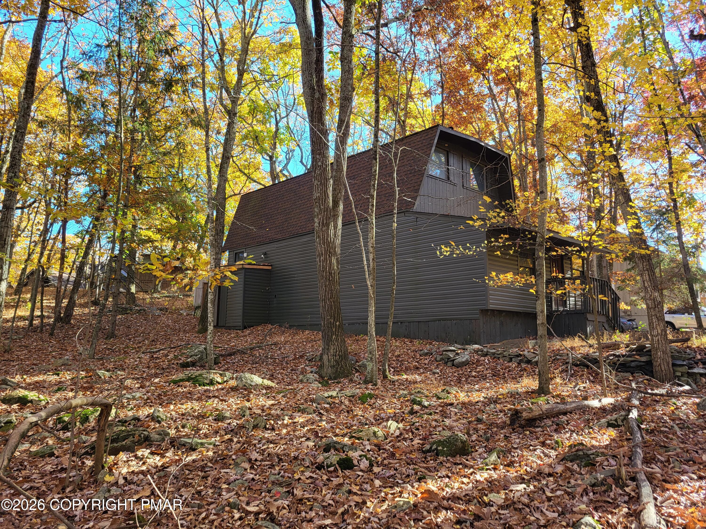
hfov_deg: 67.3
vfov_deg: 53.1
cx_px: 353
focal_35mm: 26
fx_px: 530
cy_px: 264
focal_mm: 5.4
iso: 40
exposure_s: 1/173
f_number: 1.8
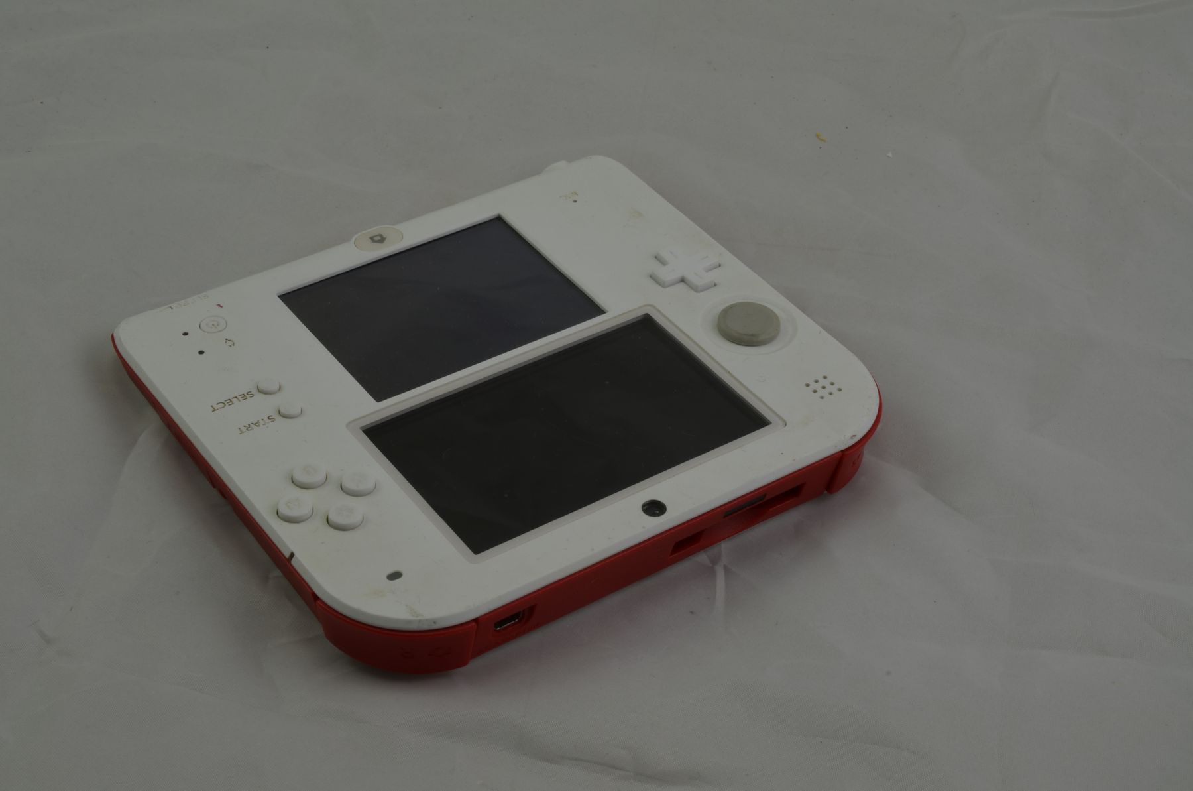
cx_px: 596
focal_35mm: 60
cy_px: 396
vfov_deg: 22.5
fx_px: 1985
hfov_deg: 33.5
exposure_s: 1/5
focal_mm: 40
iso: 100
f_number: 20
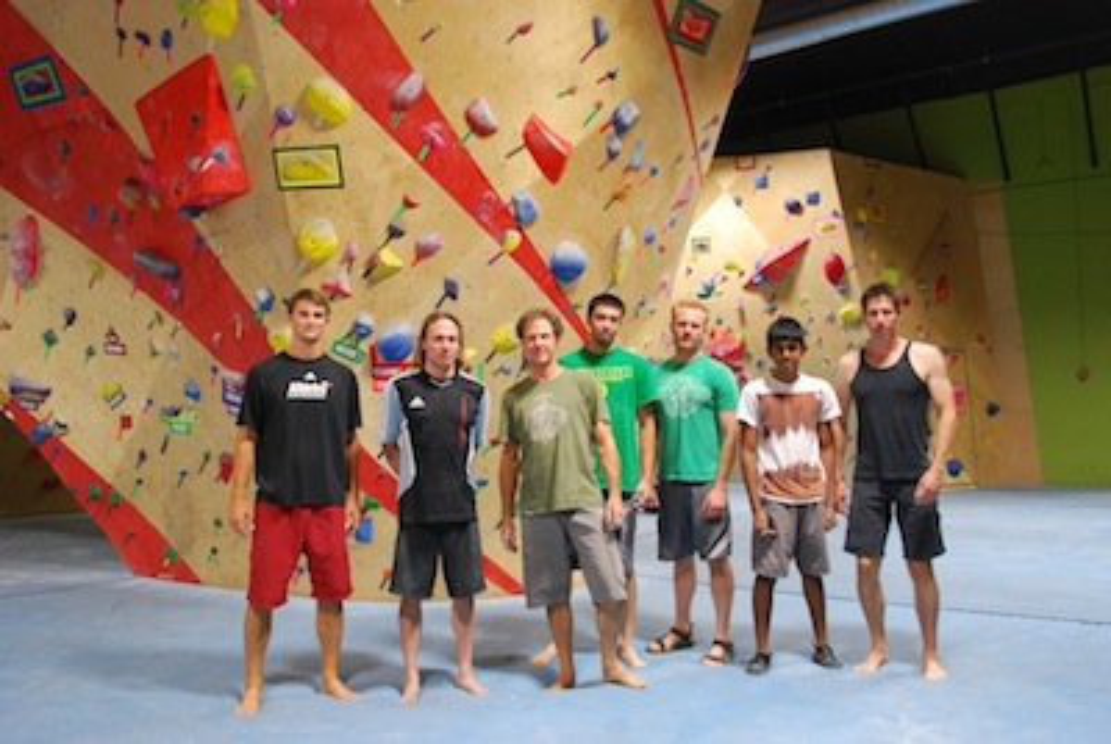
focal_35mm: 33
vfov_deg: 40.1
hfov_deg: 57.2
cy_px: 372
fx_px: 1020
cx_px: 556
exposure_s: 1/30
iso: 900
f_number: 4
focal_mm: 22
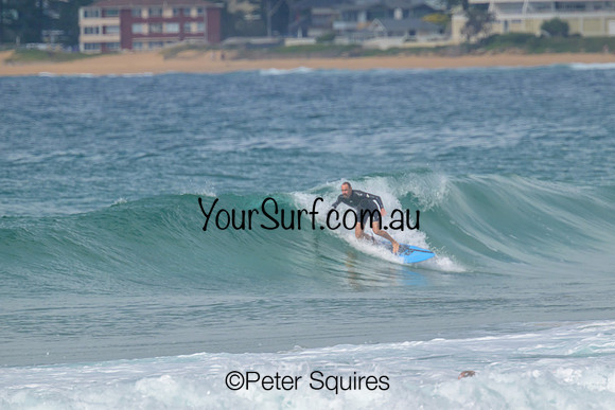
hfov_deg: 2.1
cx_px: 381
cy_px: 223
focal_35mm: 992
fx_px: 16947
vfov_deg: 1.4
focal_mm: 800
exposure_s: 1/2000
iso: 500
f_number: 11
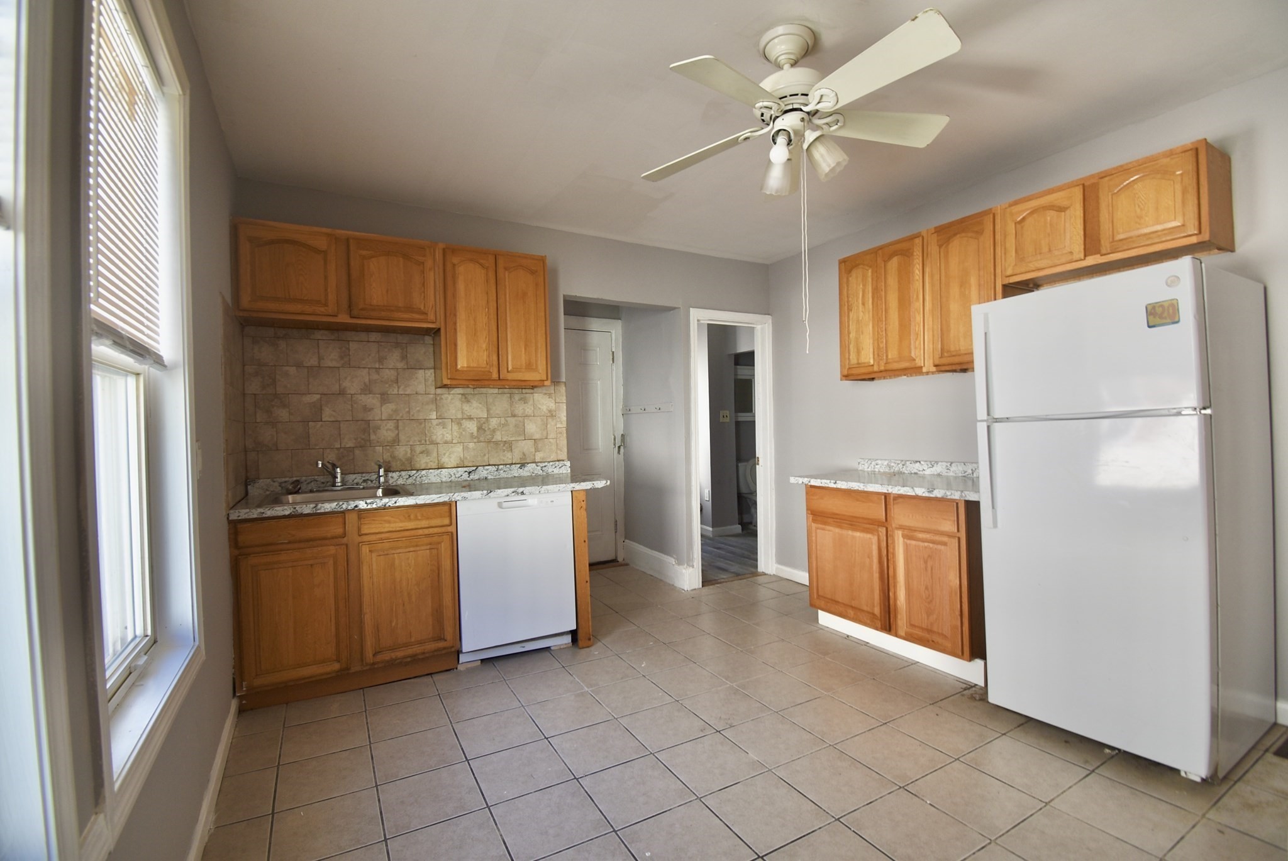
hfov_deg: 100.3
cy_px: 430
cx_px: 644
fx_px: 537
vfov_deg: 77.4
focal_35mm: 15
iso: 100
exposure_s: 1/25
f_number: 4.5
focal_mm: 10
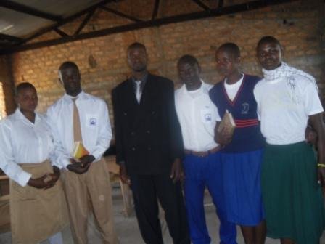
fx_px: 319
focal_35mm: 34
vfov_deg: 41.8
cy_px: 122
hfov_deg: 54.0
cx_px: 162
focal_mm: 6
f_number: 2.8
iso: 200
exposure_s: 1/45
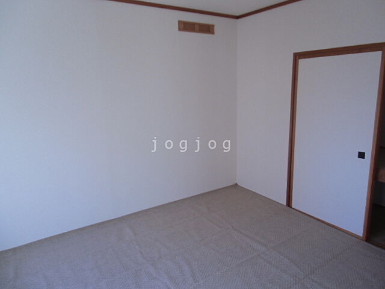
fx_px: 267
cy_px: 144
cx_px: 192
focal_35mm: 24
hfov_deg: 71.6
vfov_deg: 56.8
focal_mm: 4.24
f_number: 3
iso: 100
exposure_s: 1/60
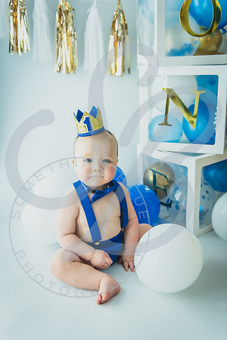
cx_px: 114
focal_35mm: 40
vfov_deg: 48.5
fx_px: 378
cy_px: 170
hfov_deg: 33.4
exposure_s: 1/125
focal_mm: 40
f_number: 2.8
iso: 200
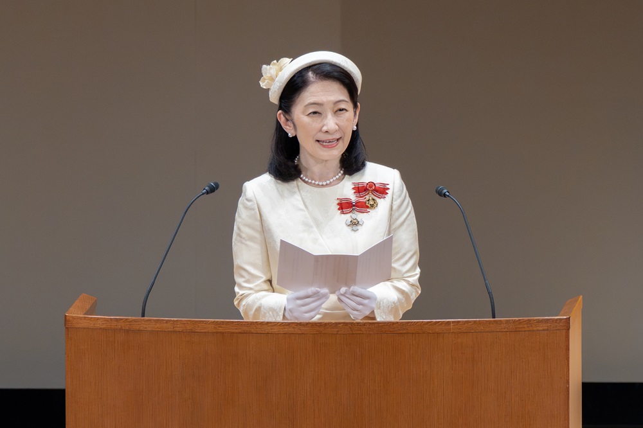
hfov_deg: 5.2
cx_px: 322
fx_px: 7142
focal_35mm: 400
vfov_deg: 3.4
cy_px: 214
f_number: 8
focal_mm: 400
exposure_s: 1/200
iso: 2500
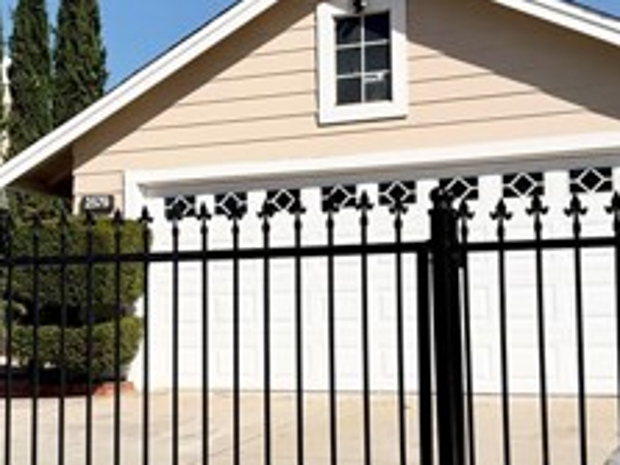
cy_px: 239
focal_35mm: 69
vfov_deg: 21.3
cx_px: 178
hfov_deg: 27.9
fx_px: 1235
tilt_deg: +4.1
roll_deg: +1.7
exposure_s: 1/7874
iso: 80
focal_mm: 6.93
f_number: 1.8
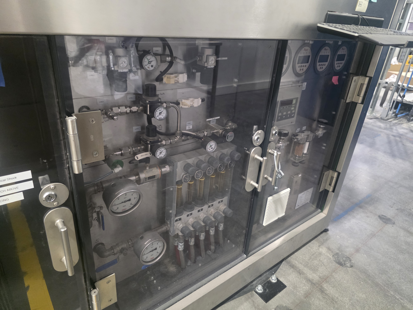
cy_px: 155
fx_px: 274
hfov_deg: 73.9
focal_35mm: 23
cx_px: 206
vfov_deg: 58.9
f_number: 1.7
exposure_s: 1/120
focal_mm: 6.3
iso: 2000
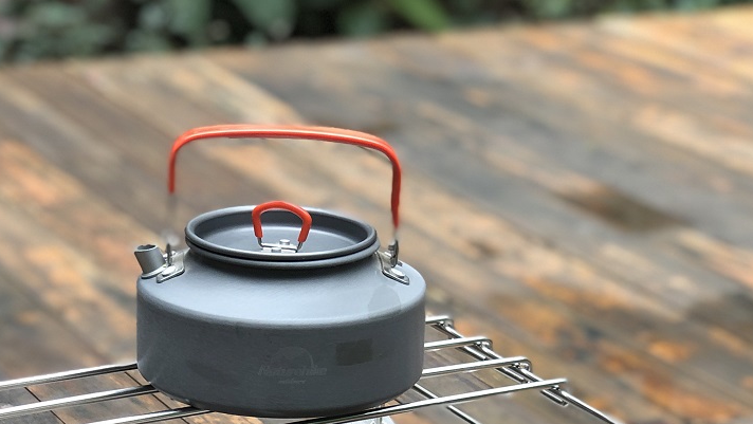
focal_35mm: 106
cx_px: 306
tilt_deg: -23.7
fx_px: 2117
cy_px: 519
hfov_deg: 20.1
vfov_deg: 11.2
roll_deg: -1.4
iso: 25
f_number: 2.4
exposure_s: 1/60
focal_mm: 6
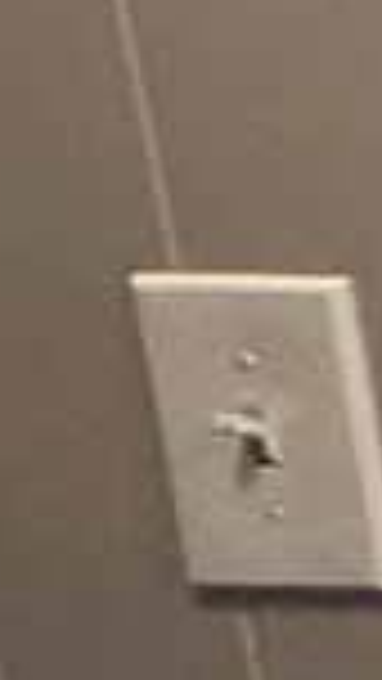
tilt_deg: -10.6
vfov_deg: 13.1
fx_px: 2916
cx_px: 3375
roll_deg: -0.7
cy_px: 50
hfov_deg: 3.4
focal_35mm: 162
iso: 160
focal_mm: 2.22
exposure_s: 1/60
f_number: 2.2
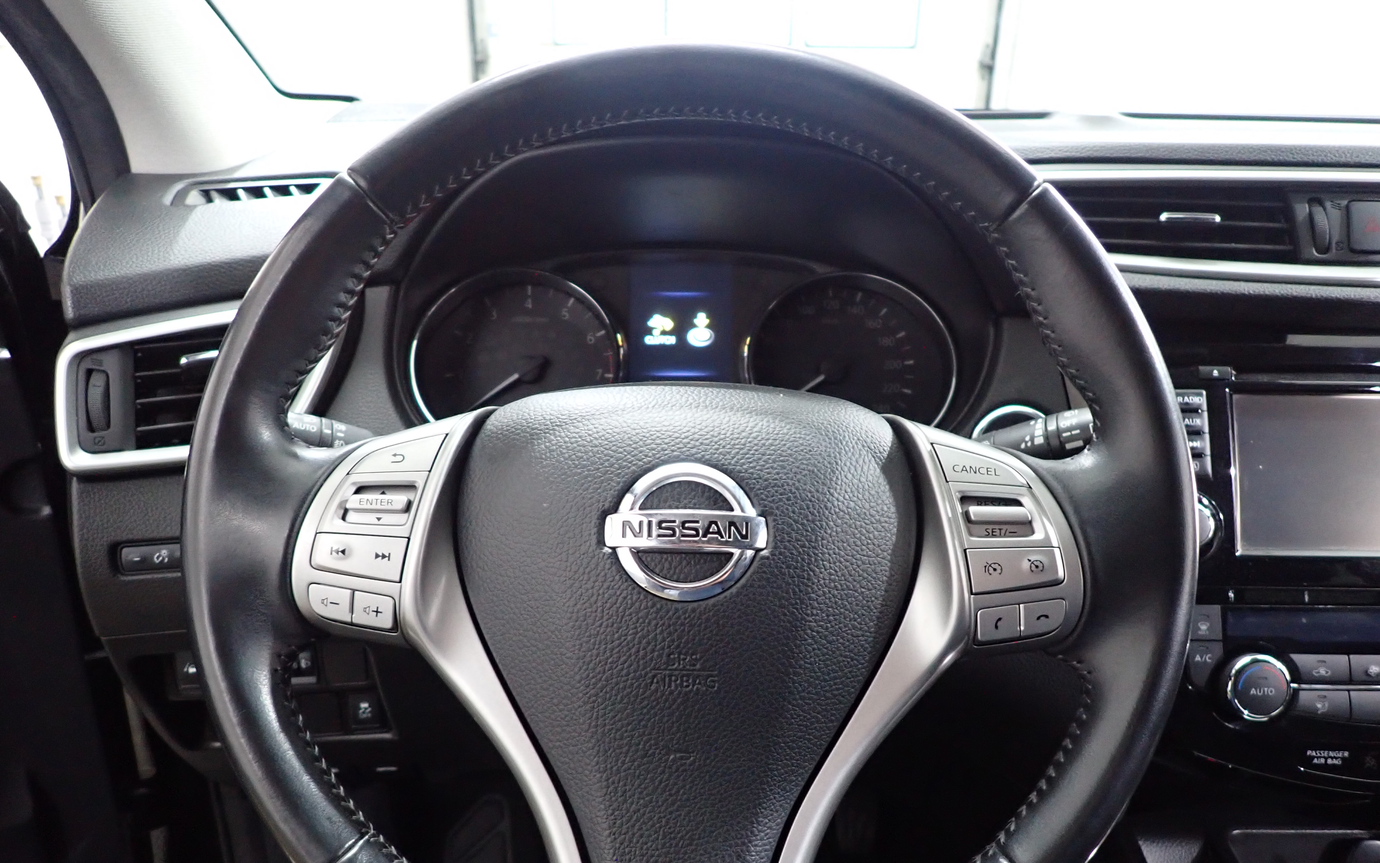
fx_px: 1015
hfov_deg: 68.4
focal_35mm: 27
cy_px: 505
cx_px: 690
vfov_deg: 45.8
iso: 640
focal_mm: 4.5
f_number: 2
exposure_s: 1/30
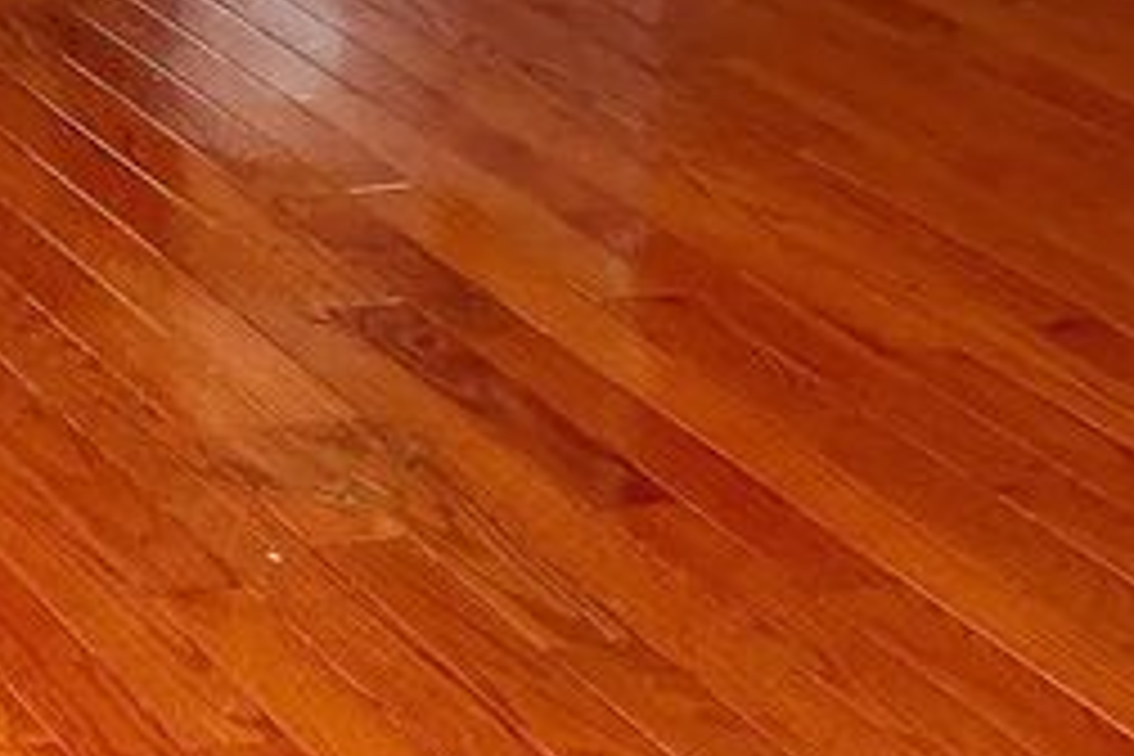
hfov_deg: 15.6
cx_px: -981
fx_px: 3465
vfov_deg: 11.5
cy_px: -630
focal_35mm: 110
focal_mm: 5.1
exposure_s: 1/163
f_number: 1.6
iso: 64
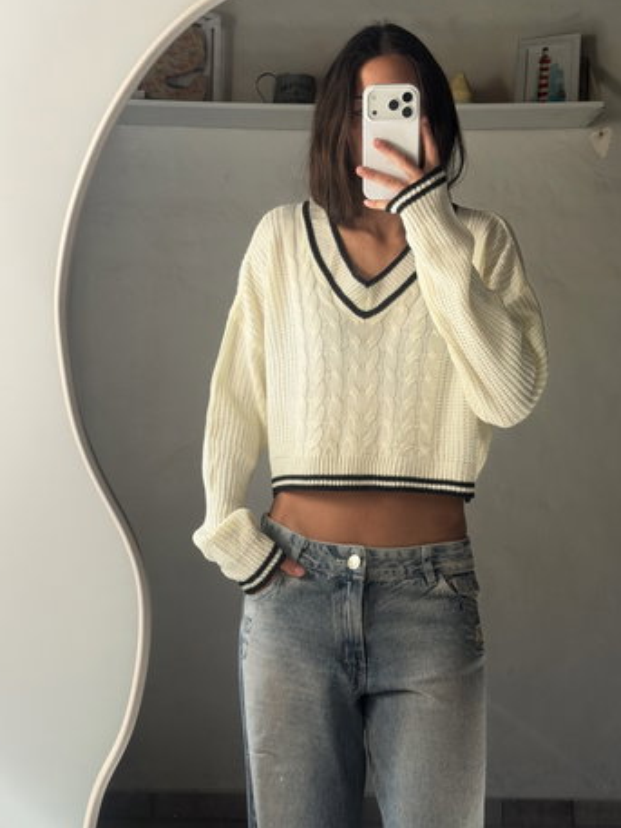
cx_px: 304
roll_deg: +0.7
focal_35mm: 56
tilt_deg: -21.2
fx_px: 1339
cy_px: 358
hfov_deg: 26.1
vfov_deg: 34.3
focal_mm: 6.76
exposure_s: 1/60
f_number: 1.78
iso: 125
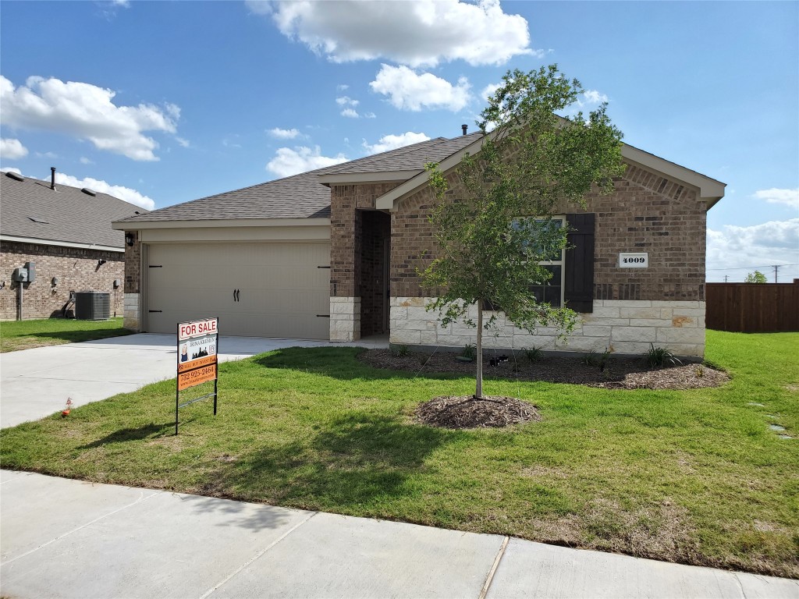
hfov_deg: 67.3
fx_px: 600
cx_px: 400
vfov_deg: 53.1
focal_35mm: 26
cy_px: 300
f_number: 2.4
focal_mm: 4.3
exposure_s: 1/1565
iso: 50
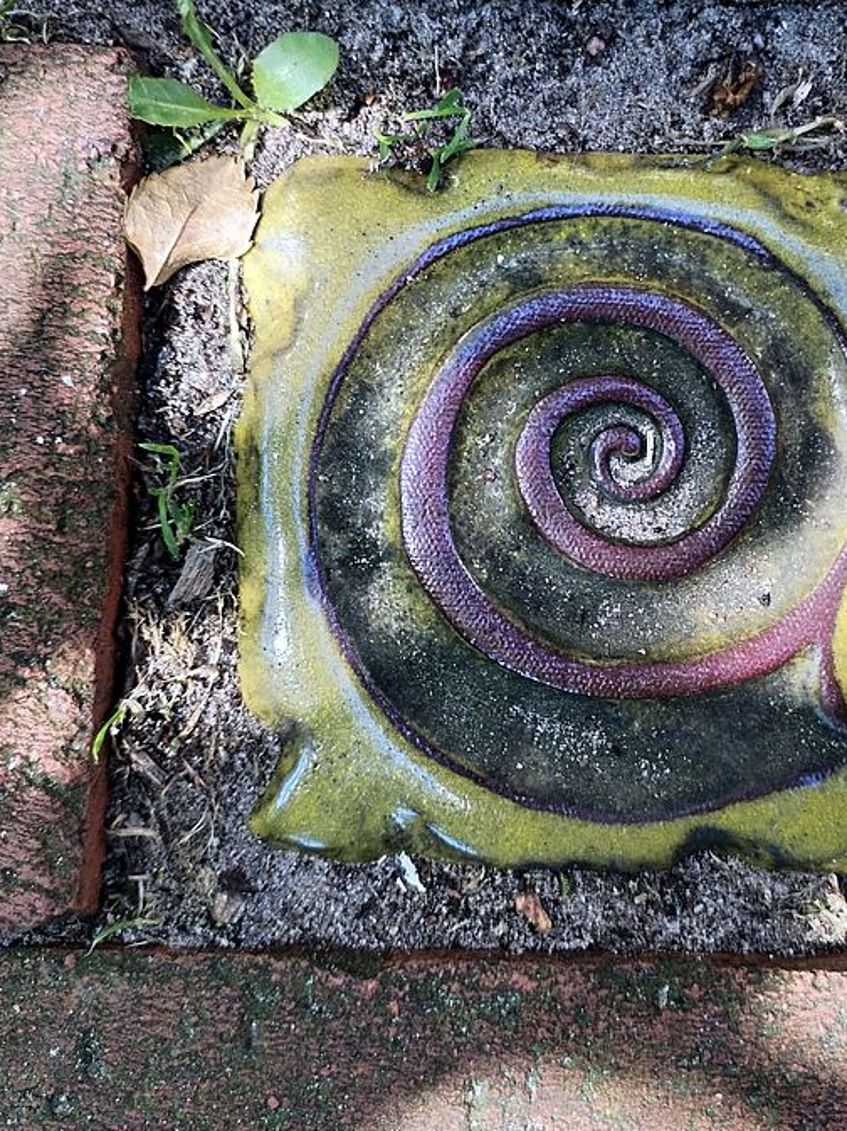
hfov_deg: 31.2
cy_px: 439
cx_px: 568
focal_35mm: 46
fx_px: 1502
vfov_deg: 41.0
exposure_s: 1/138
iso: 100
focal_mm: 4.75
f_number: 1.8
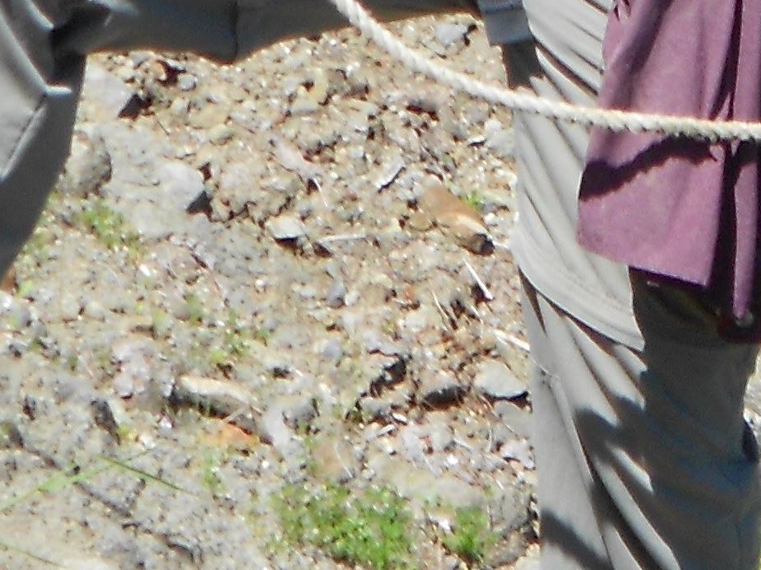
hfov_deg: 6.4
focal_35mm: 309
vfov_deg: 4.7
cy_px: -692
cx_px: 632
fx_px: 6792
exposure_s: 1/250
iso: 80
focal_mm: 11.6
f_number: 5.3
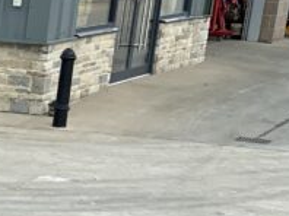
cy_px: 400
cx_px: -254
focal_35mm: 150
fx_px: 1251
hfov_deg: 12.0
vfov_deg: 9.4
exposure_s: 1/223
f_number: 1.8
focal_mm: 3
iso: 16
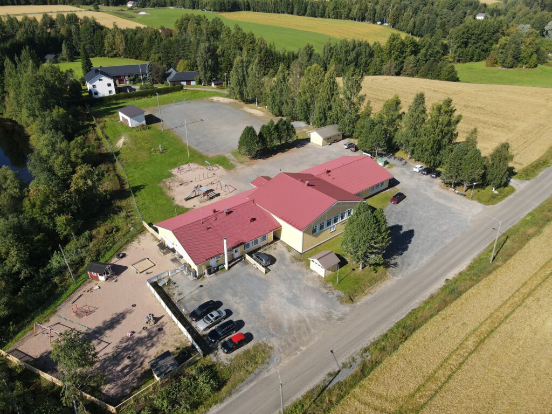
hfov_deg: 71.6
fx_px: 383
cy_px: 207
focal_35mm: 24
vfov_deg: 56.8
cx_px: 276
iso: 100
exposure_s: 1/500
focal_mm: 4.5
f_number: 2.8
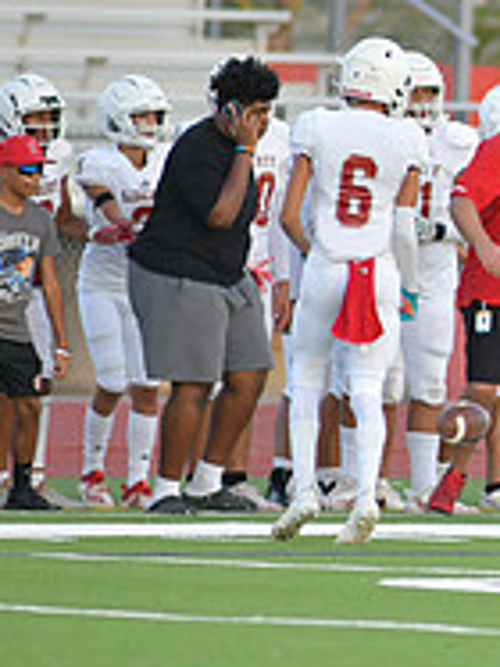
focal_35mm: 896
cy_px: 376
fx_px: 17276
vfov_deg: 2.2
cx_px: 846
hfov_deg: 1.7
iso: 800
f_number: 3.5
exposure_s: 1/1250
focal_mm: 300
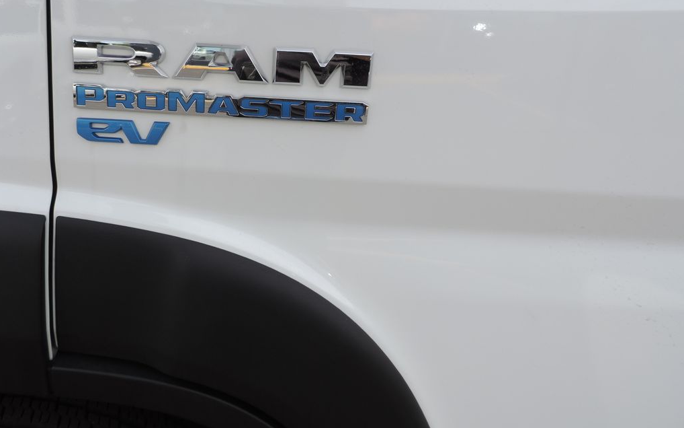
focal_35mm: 32
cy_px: 192
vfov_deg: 39.4
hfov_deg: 59.0
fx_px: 596
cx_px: 265
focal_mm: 4.3
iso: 80
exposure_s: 1/640
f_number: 3
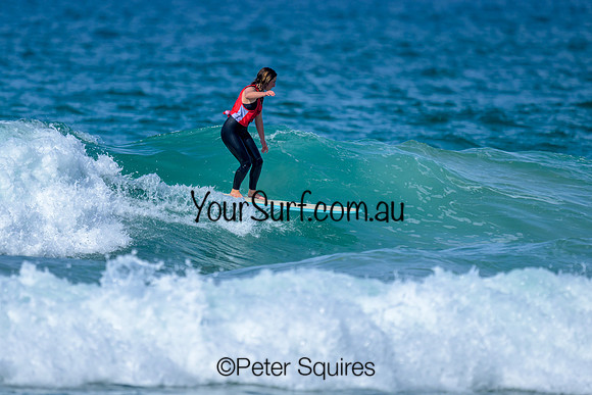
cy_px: 186
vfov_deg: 1.3
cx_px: 237
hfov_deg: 1.9
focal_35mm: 1100
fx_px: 18092
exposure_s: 1/2000
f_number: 6.3
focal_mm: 800
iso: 180
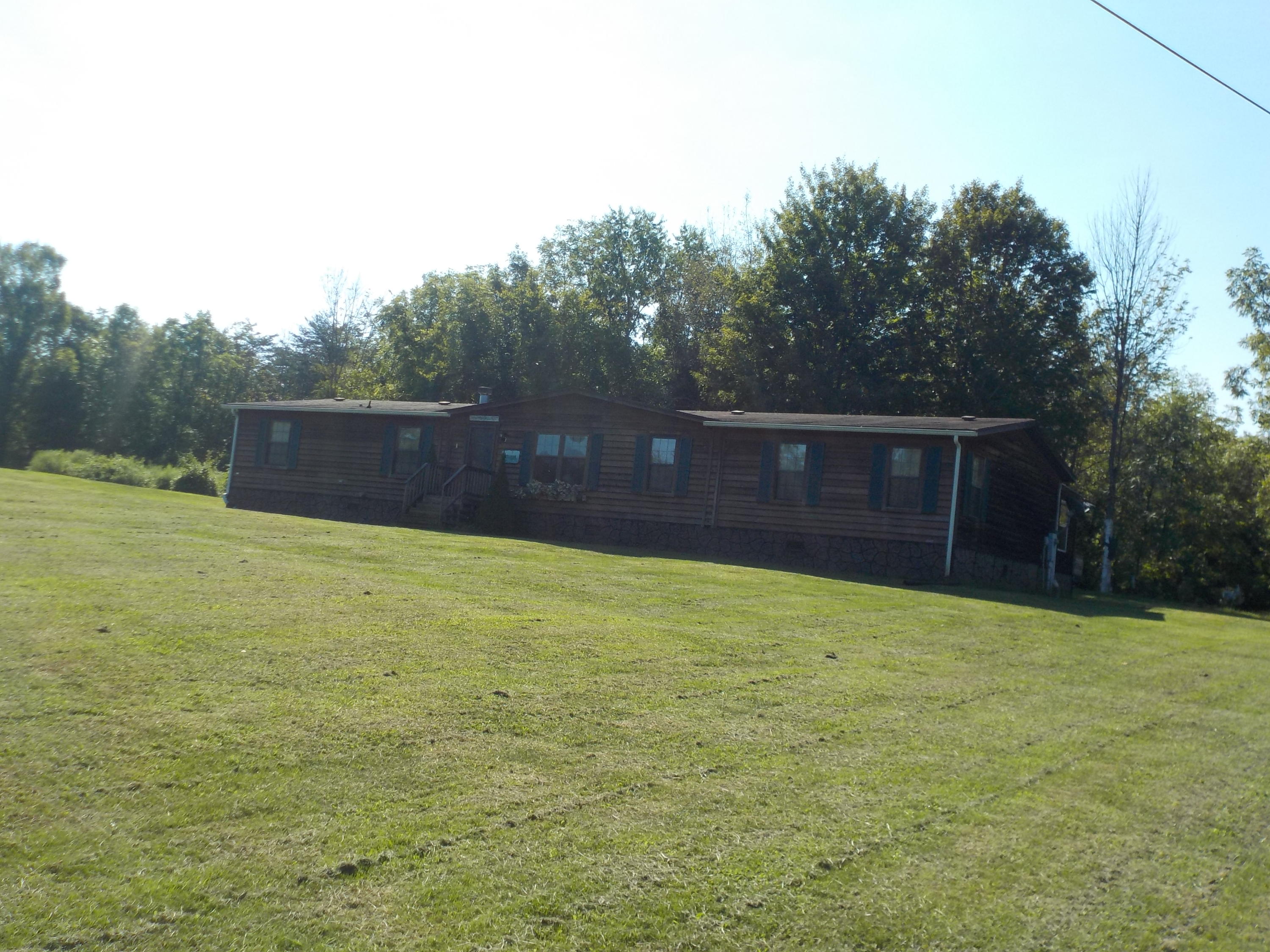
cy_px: 476
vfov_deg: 37.7
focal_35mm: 38
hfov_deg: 49.0
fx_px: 1394
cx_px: 635
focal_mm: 5.2
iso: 125
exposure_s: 1/800
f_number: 3.7
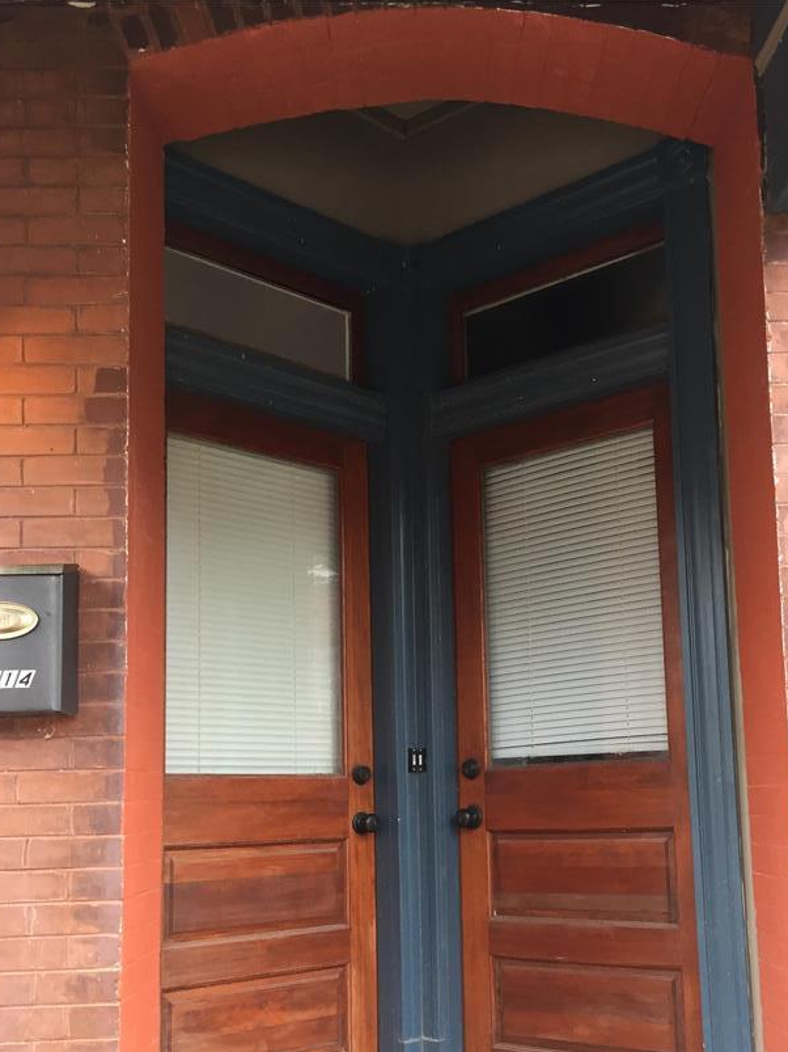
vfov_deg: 49.6
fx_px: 1123
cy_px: 668
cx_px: 442
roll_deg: +0.7
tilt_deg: +8.1
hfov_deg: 38.6
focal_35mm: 37
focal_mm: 4.15
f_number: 2.2
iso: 80
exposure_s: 1/30
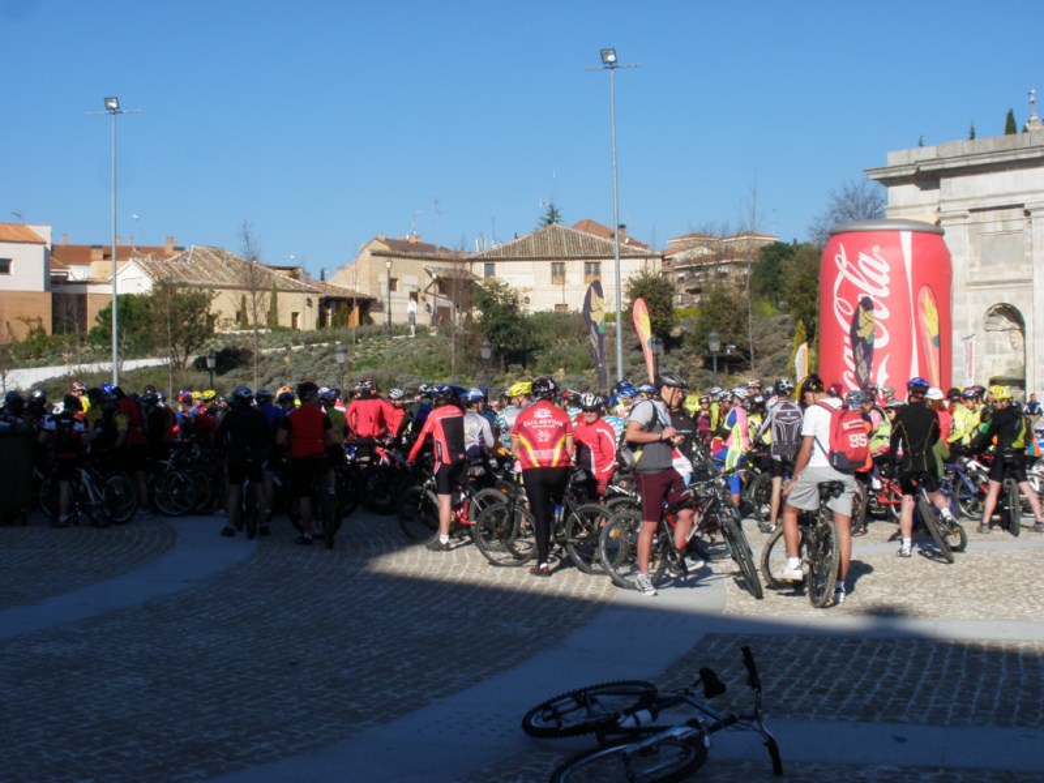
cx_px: 522
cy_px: 392
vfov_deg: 28.0
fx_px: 1568
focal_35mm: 52
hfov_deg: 36.8
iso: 64
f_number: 7
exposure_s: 1/250
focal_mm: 9.1
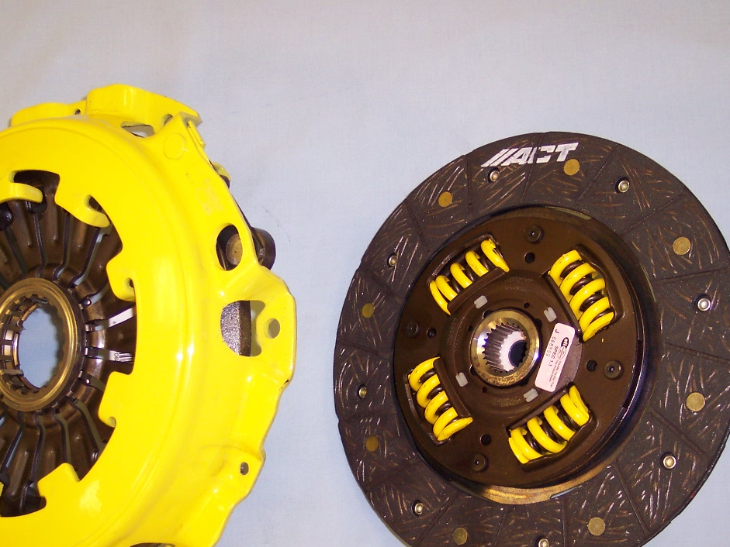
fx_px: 1097
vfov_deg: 27.9
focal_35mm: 52
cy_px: 361
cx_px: 336
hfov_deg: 36.8
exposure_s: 1/45
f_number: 2.8
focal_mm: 8
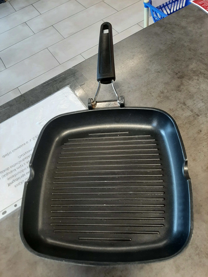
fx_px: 208
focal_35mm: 26
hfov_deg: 53.1
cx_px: 104
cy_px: 138
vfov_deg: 67.3
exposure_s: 1/50
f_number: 1.7
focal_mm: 3.93
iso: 80
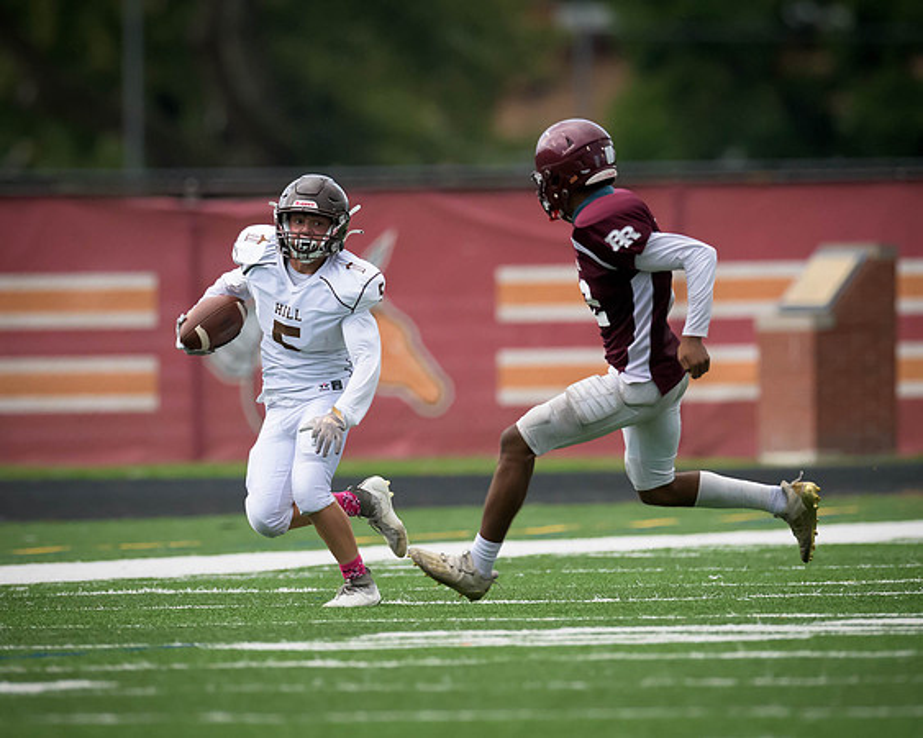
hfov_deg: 2.2
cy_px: 270
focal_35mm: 899
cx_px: 391
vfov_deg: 1.7
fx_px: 24561
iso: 2000
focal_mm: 500
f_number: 4
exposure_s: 1/2500
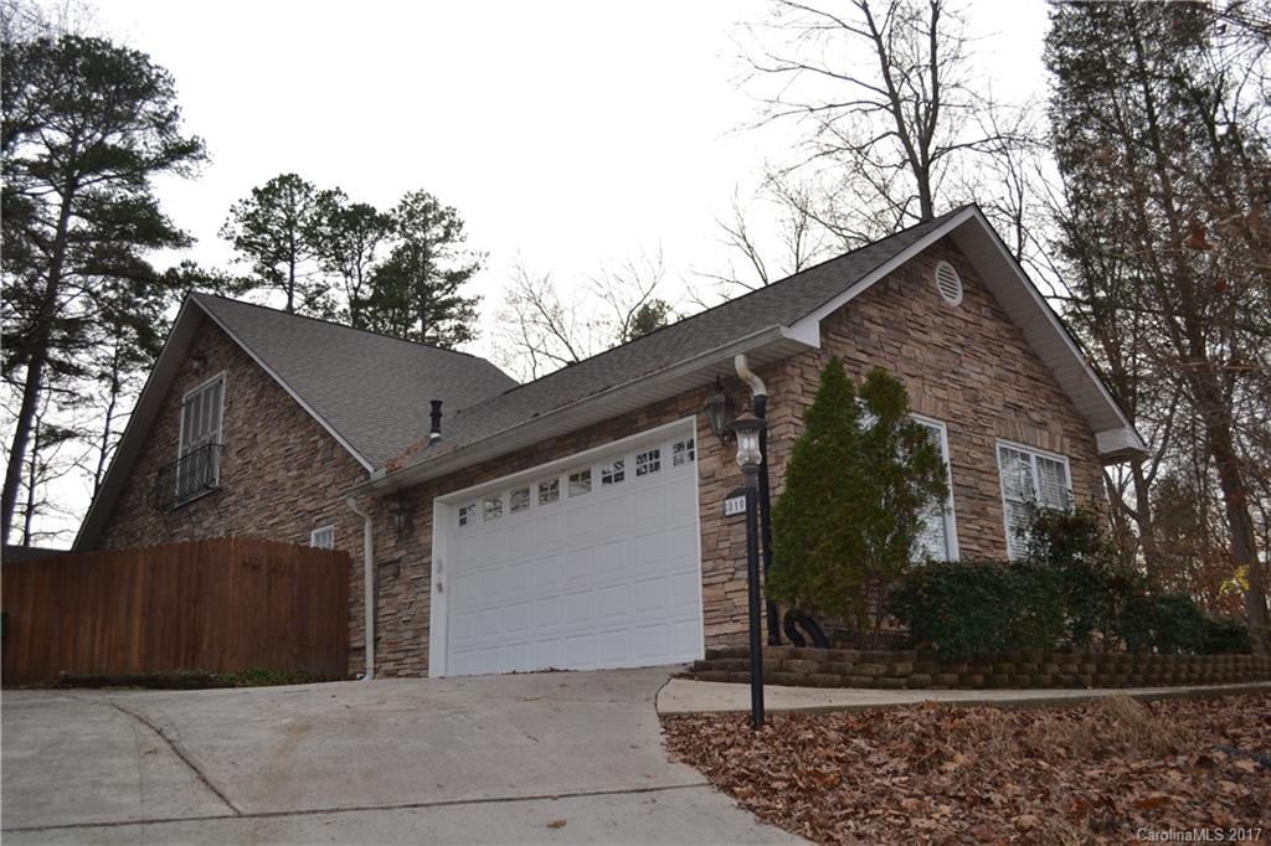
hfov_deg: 57.2
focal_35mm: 33
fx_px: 1165
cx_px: 636
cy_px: 423
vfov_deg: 39.9
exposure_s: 1/200
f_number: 5
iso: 100
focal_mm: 22
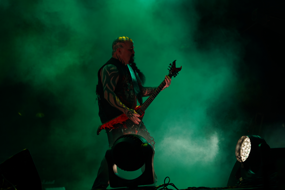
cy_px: 95
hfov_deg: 19.5
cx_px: 142
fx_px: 831
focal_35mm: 105
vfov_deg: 13.0
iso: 125
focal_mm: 105
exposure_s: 1/125
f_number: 4
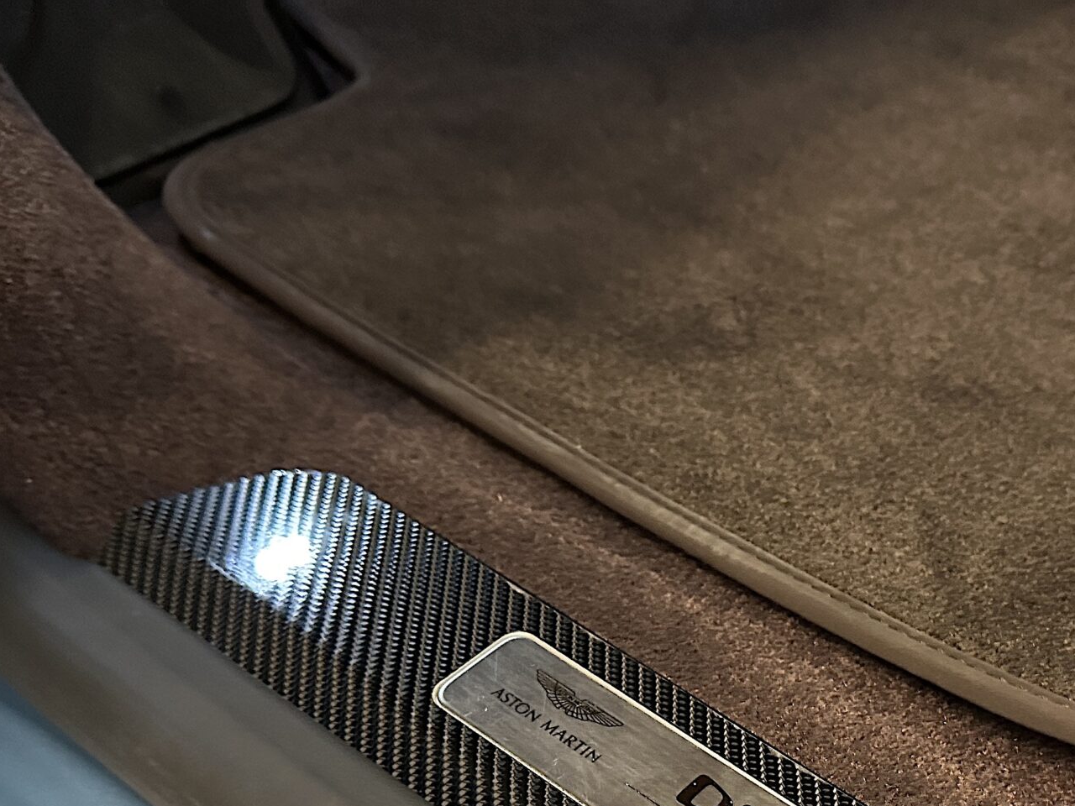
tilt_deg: -49.5
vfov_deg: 28.4
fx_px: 1491
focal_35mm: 48
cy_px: 805
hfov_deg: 38.8
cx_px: 788
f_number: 1.78
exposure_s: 1/33
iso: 800
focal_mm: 6.86
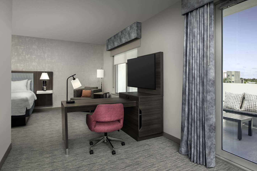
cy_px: 86
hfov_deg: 76.1
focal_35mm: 23
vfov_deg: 55.1
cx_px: 130
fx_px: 164
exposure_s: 1/60
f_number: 11
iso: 400
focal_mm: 22
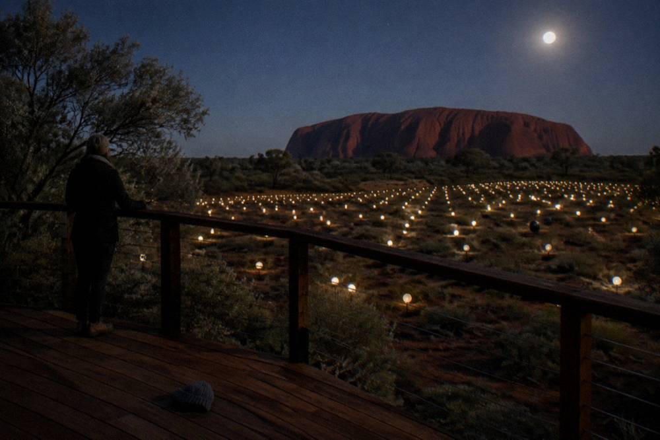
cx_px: 330
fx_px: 513
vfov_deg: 46.4
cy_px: 220
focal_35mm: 28
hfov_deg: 65.5
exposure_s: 1/20
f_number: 7.1
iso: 3200
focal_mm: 28
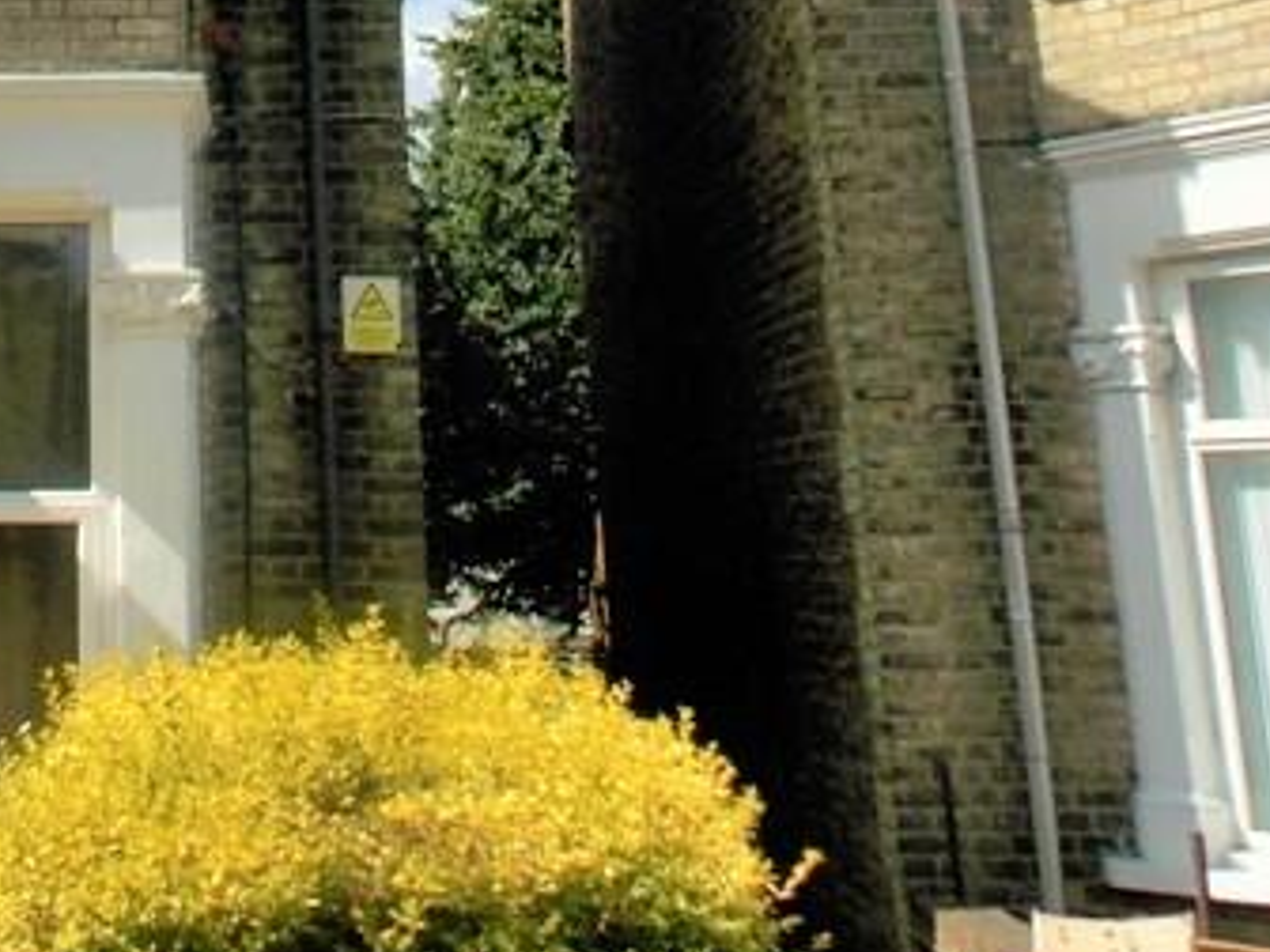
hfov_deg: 26.0
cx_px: -60
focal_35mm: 70
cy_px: -200
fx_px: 2568
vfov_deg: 19.7
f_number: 3.1
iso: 80
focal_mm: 4
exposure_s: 1/1000
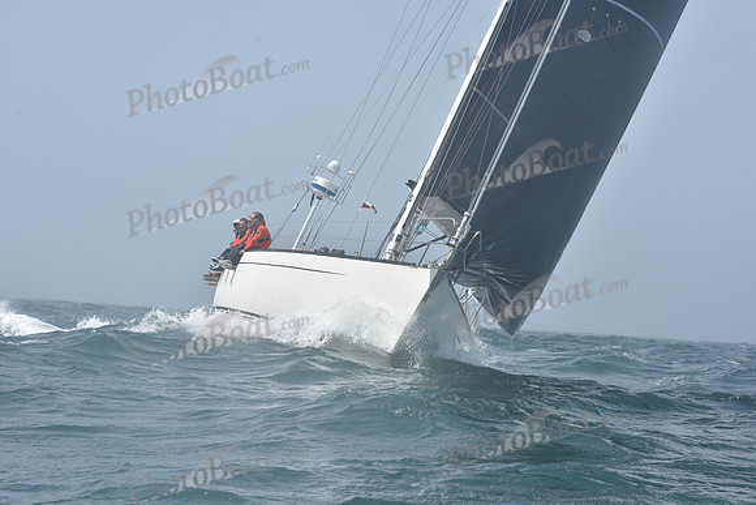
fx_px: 2100
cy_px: 252
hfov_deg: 20.4
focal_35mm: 100
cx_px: 378
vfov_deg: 13.7
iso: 320
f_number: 13
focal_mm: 100
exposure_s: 1/800
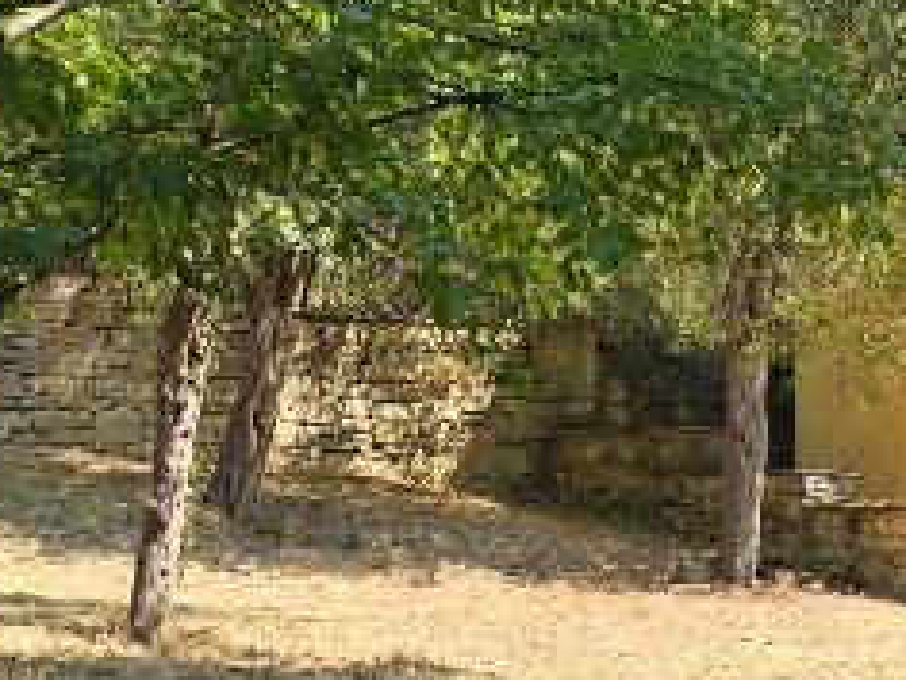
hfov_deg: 19.3
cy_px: 288
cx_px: 802
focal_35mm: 100
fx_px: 2617
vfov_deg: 14.8
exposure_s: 1/258
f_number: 1.7
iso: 12
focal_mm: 6.3
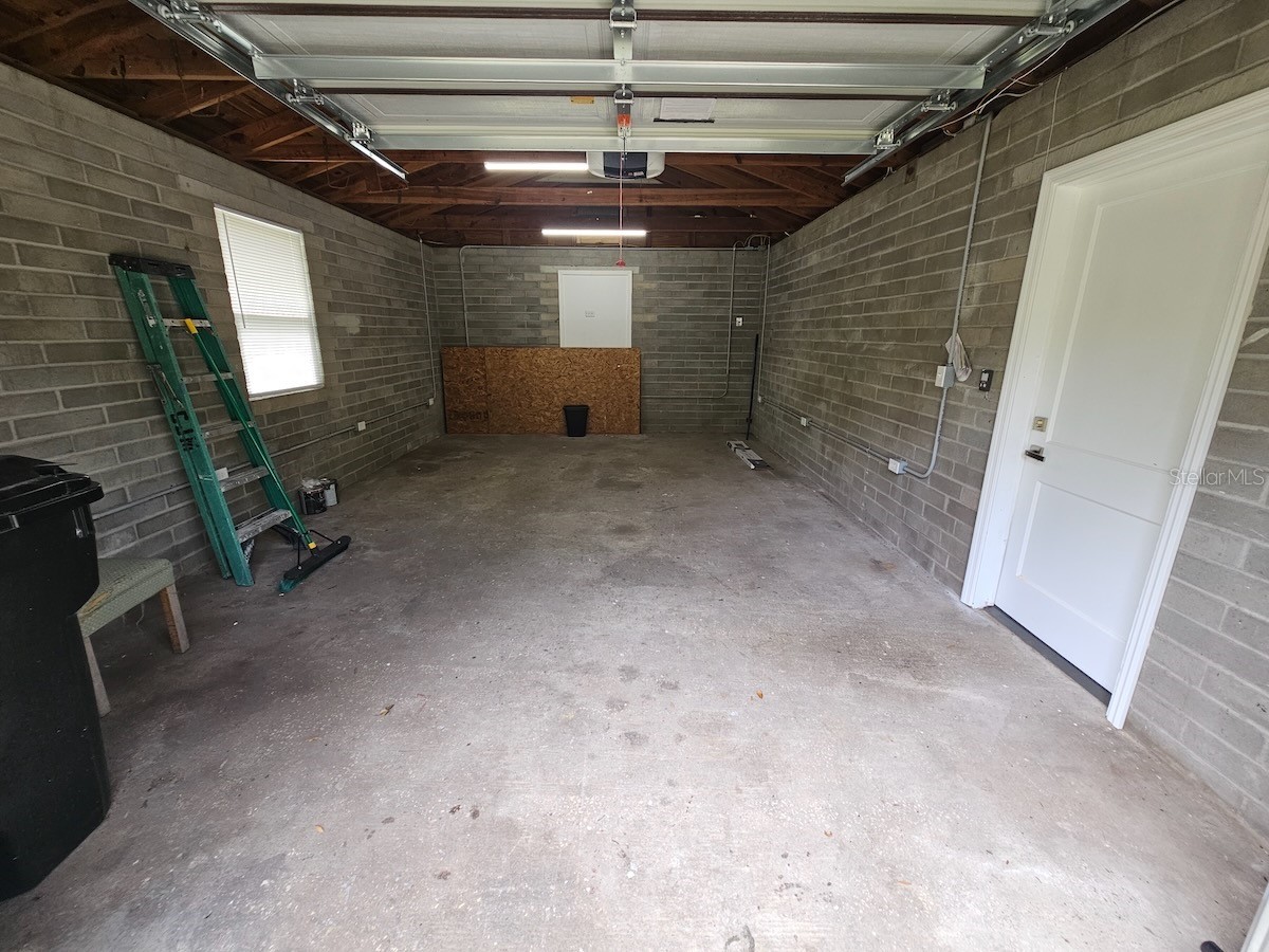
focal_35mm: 13
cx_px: 634
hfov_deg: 106.2
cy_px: 476
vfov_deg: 89.9
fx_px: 477
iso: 80
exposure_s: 1/120
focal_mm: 2.2
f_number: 2.2
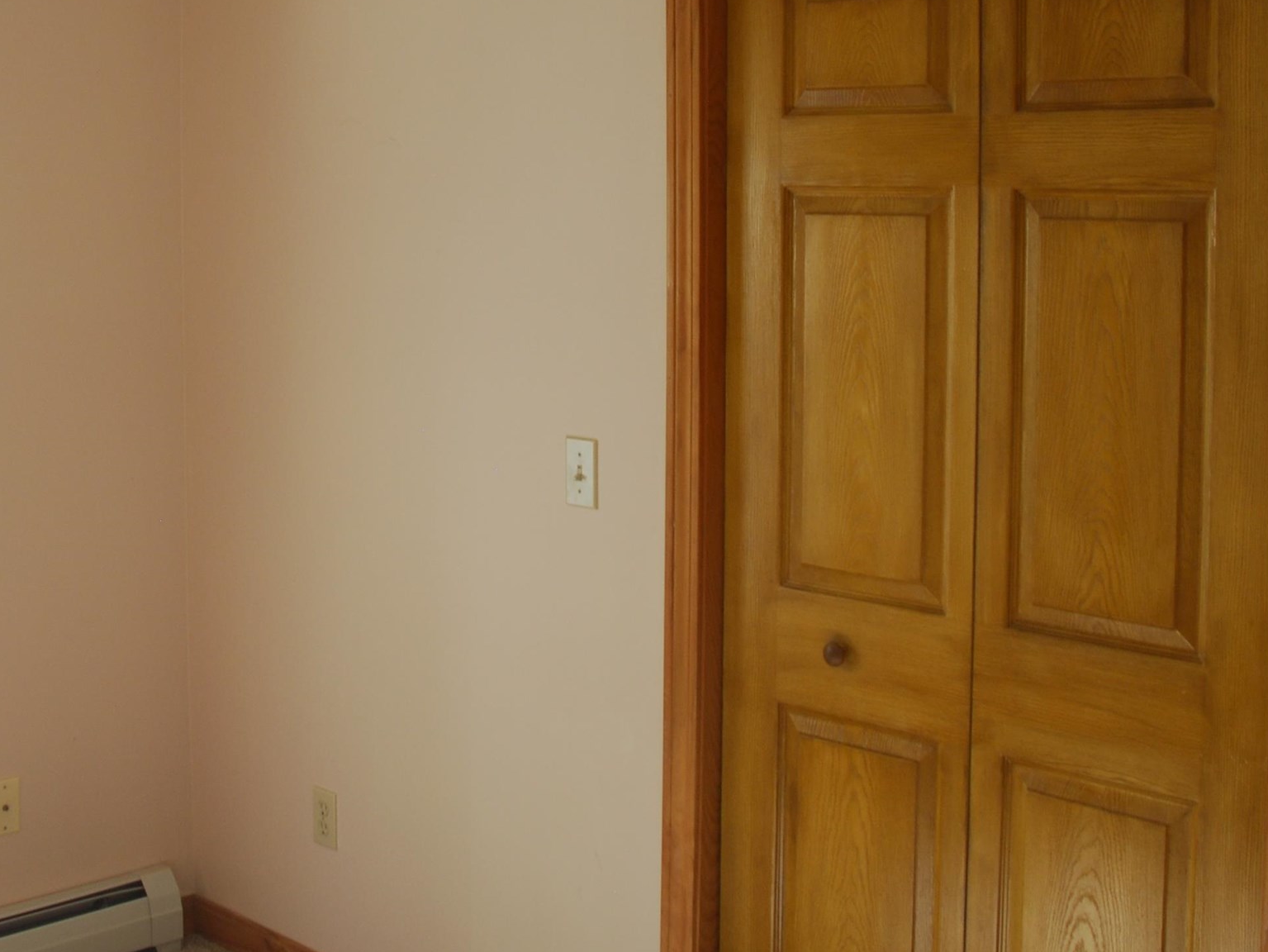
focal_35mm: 52
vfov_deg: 27.7
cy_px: 256
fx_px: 1905
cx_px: 405
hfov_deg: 36.4
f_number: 4
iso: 200
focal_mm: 18
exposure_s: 1/60
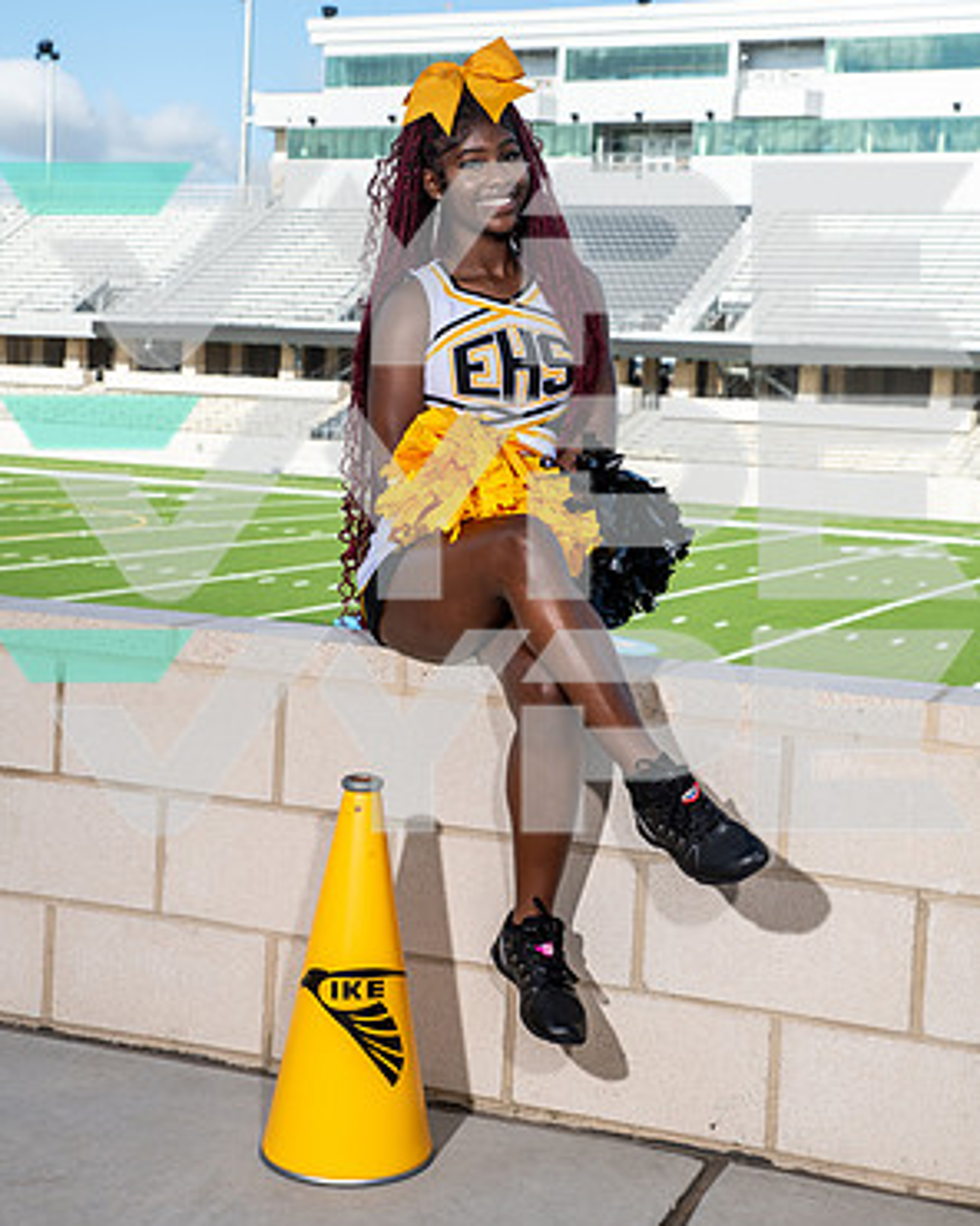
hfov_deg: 26.7
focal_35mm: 57
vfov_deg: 32.9
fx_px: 2067
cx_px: 490
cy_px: 500
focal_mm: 50
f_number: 7.1
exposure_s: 1/320
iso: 100
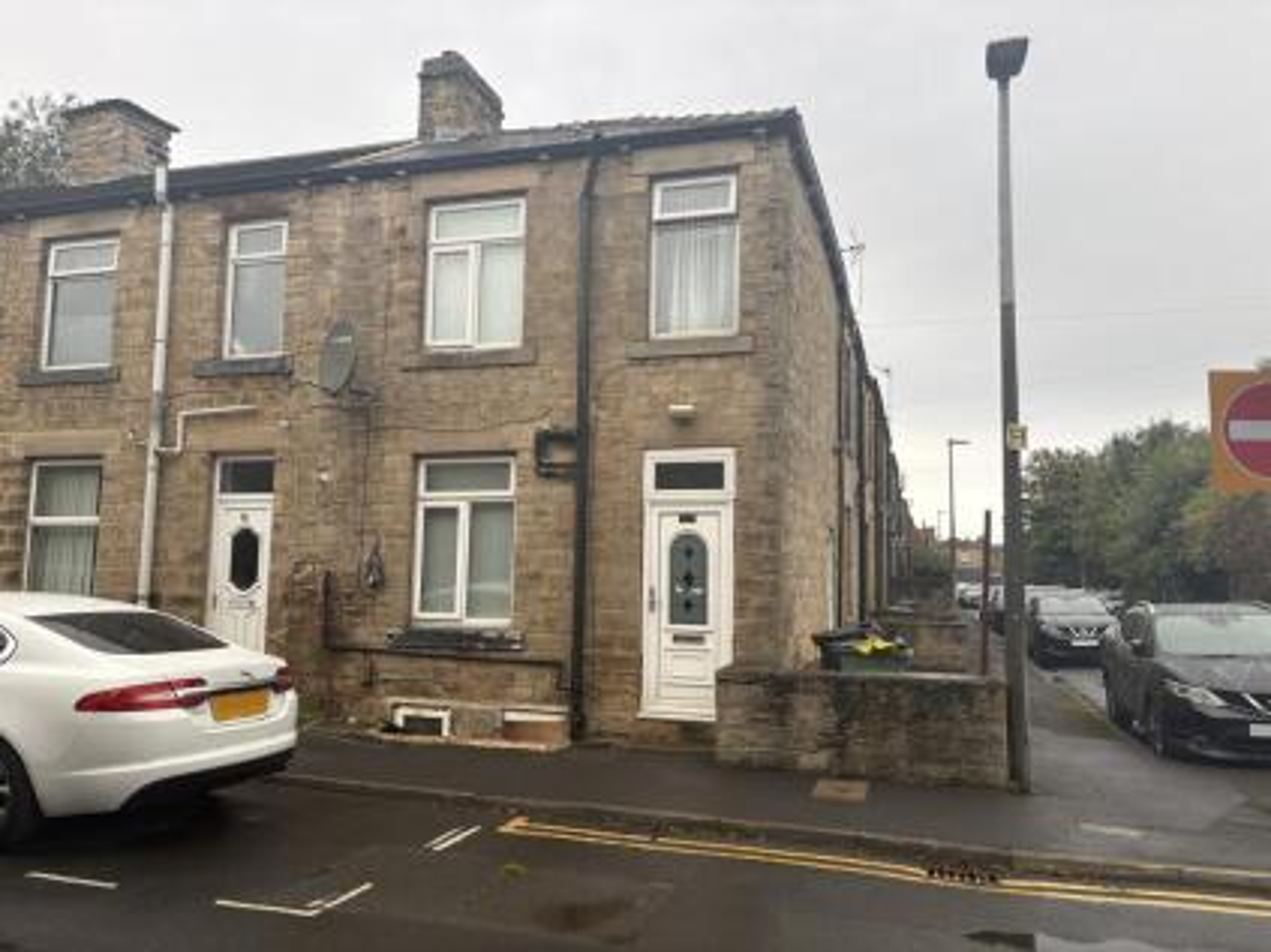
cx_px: 636
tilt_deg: +6.6
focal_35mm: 26
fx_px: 954
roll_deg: -0.7
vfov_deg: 53.0
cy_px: 476
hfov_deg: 67.3
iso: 40
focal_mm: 5.96
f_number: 1.6
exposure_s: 1/122
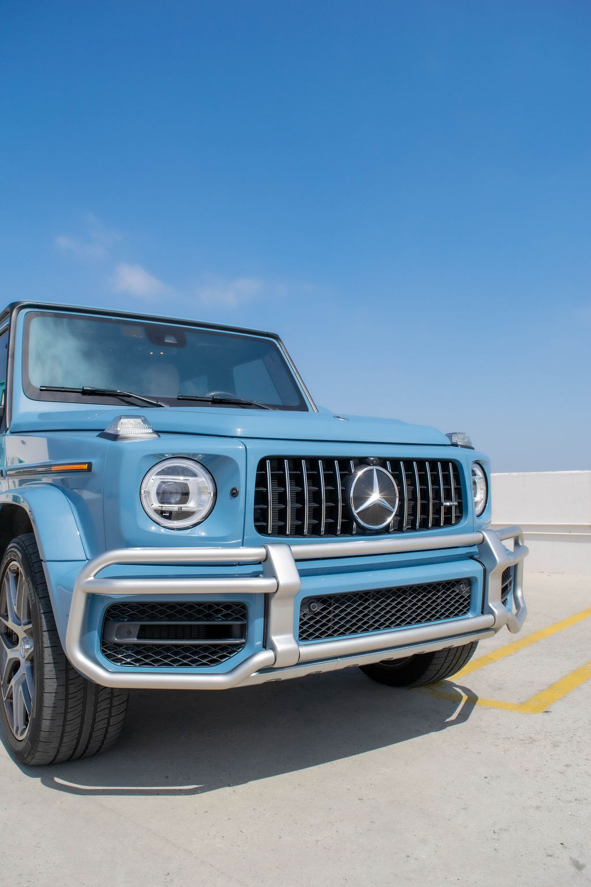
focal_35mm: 27
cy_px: 444
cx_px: 296
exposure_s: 1/2000
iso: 400
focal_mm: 18
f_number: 8
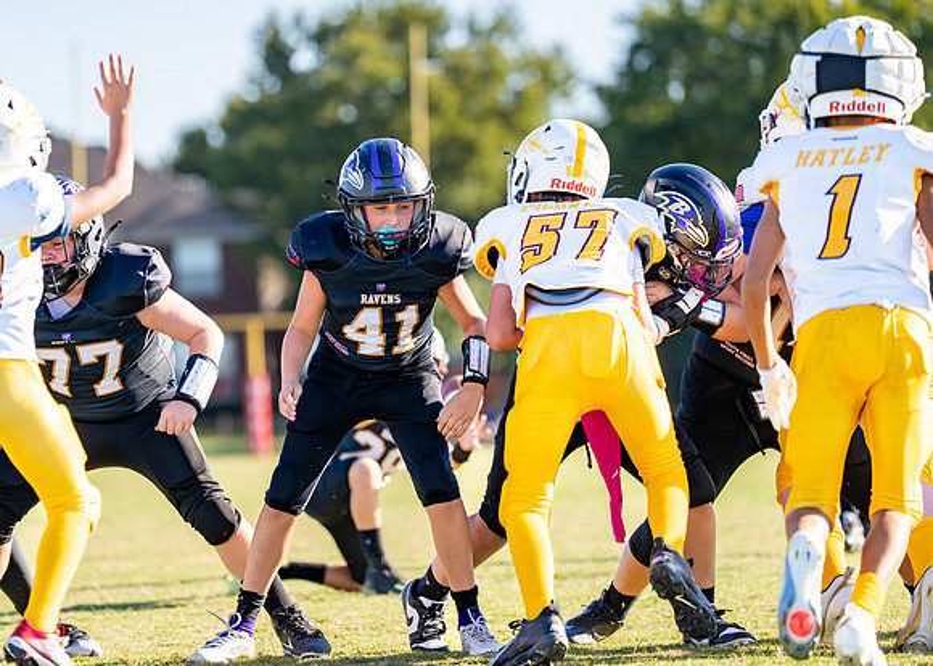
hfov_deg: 10.3
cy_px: 313
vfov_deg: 7.3
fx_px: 5197
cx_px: 379
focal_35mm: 196
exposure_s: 1/1600
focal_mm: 165
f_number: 2.8
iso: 160
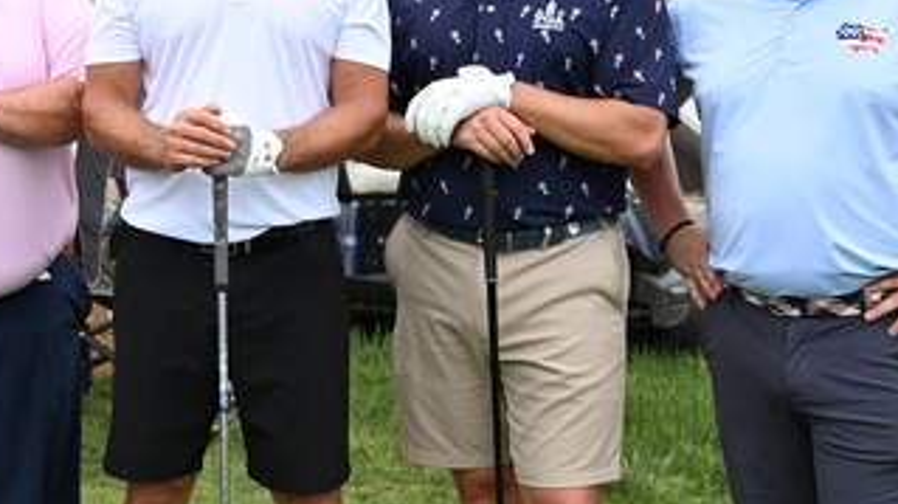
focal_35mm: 101
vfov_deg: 11.9
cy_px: 77
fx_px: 2404
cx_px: 3
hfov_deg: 20.5
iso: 200
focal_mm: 30
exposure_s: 1/640
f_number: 5.6
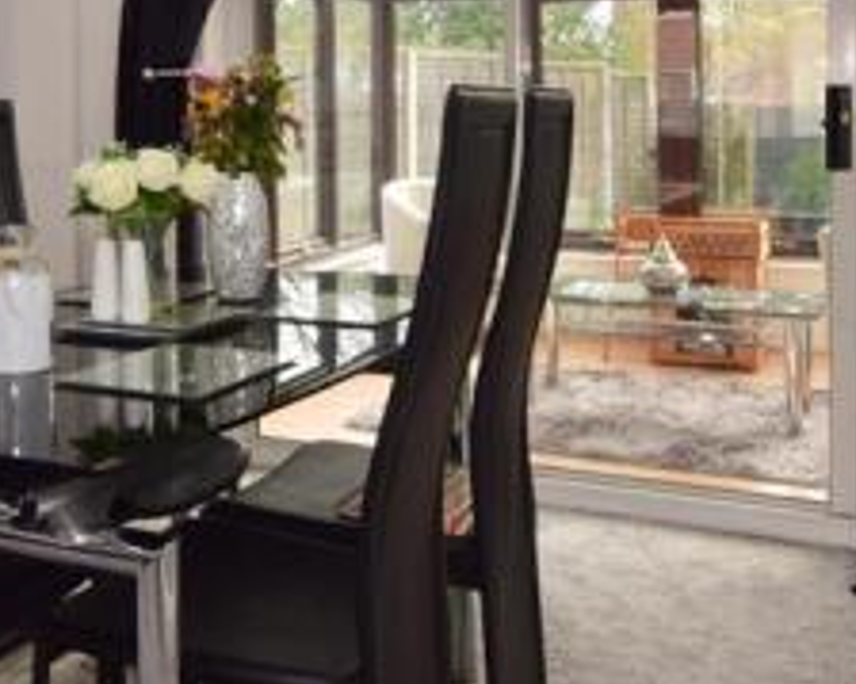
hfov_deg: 39.9
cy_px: 86
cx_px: 233
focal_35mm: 45
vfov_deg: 31.8
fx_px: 1149
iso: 400
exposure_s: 1/160
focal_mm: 11
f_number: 8
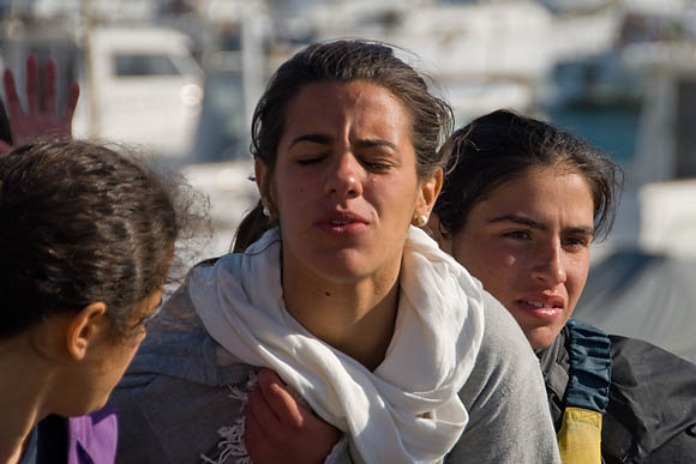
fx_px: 3916
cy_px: 232
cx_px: 348
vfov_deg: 6.8
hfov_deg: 10.2
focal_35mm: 202
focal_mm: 135
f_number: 5.6
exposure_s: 1/1250
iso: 200
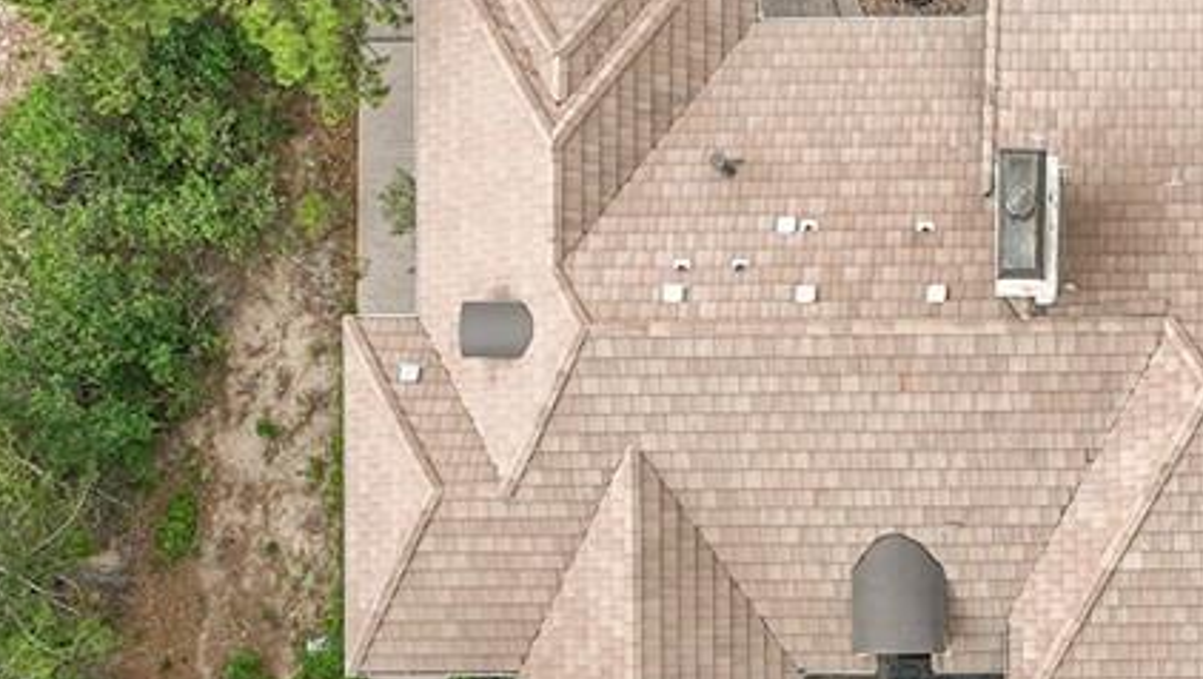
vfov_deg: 12.2
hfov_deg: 20.9
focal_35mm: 99
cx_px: 1172
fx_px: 3160
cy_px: 593
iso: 100
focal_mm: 12.29
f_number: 2.8
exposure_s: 1/20
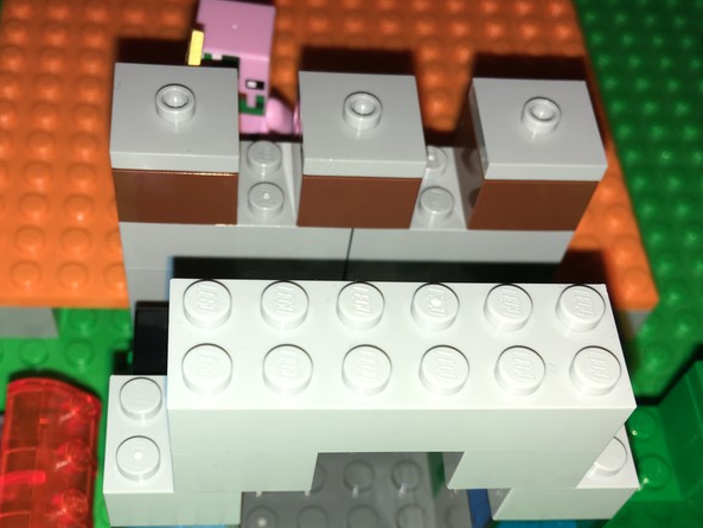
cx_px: 327
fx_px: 894
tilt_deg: -59.2
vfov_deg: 32.3
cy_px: 398
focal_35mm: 44
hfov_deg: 42.9
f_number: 2.2
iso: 25
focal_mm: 4.15
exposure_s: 1/145
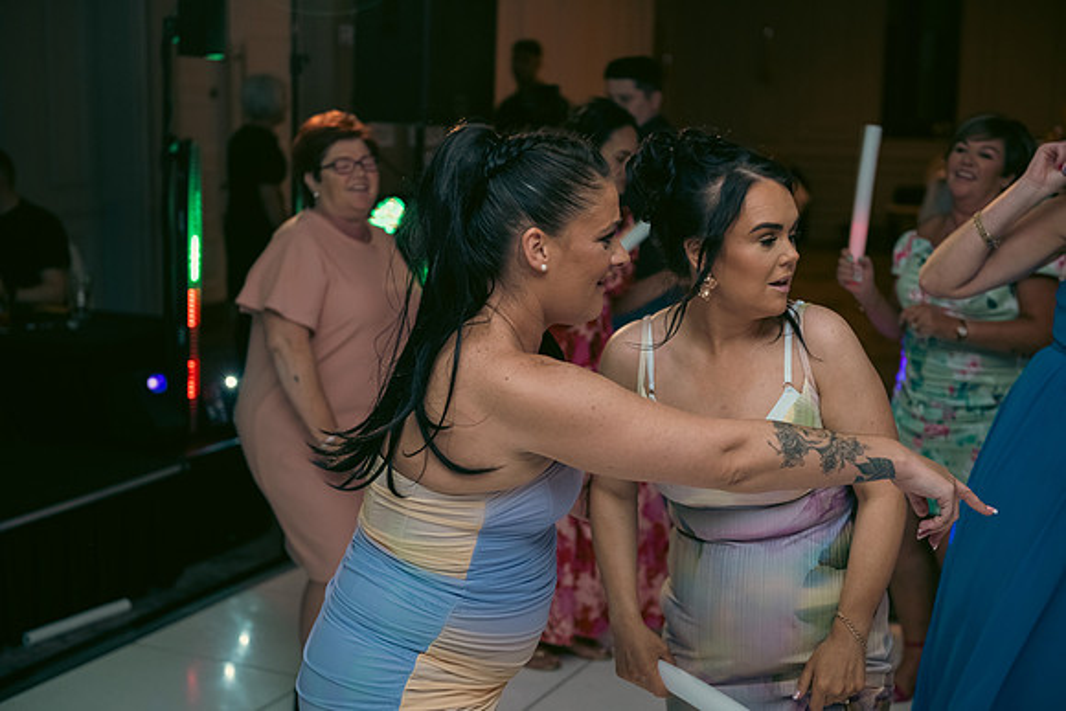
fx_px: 1718
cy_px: 356
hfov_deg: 34.5
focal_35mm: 58
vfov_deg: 23.4
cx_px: 533
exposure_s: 1/160
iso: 800
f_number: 3.5
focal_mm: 58
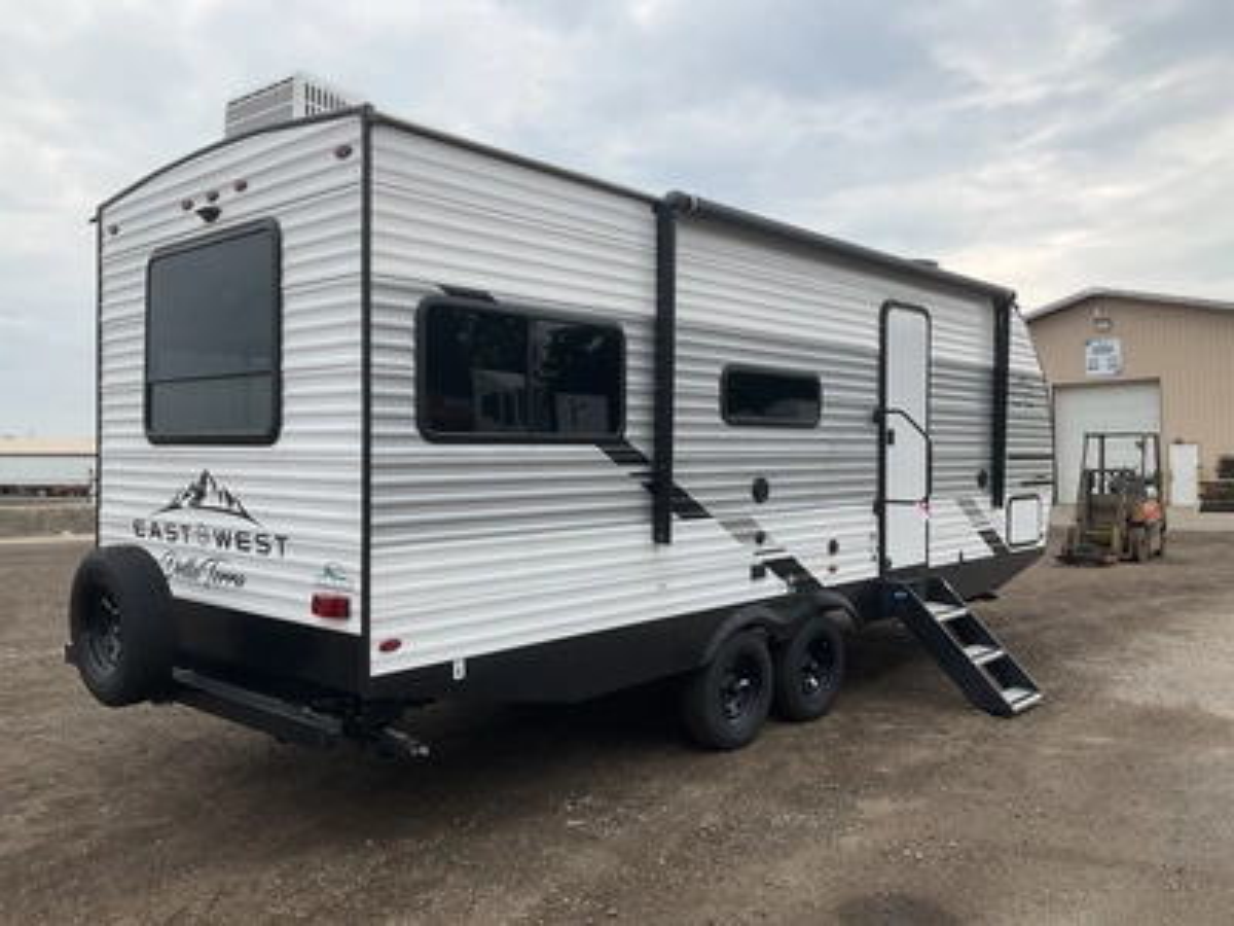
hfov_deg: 61.7
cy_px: 463
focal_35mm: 29
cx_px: 617
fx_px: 1034
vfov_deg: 48.2
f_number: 1.8
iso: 25
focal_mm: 3
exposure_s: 1/1377
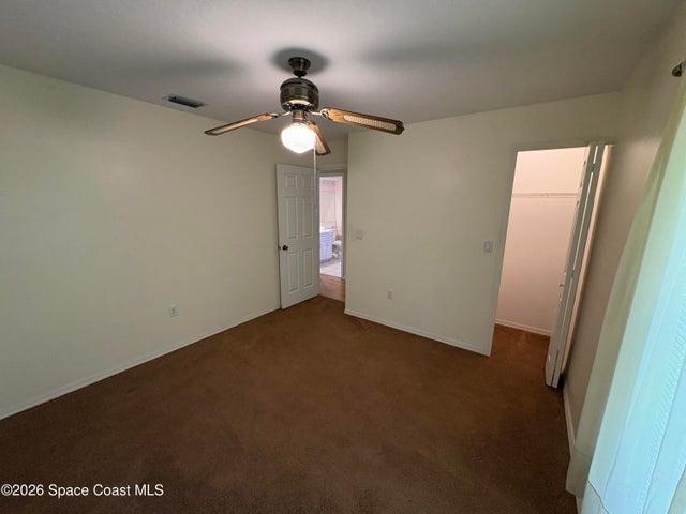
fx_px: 277
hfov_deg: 102.1
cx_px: 343
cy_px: 257
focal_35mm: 14
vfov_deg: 85.7
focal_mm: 2.22
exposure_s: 1/60
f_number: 2.2
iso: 320
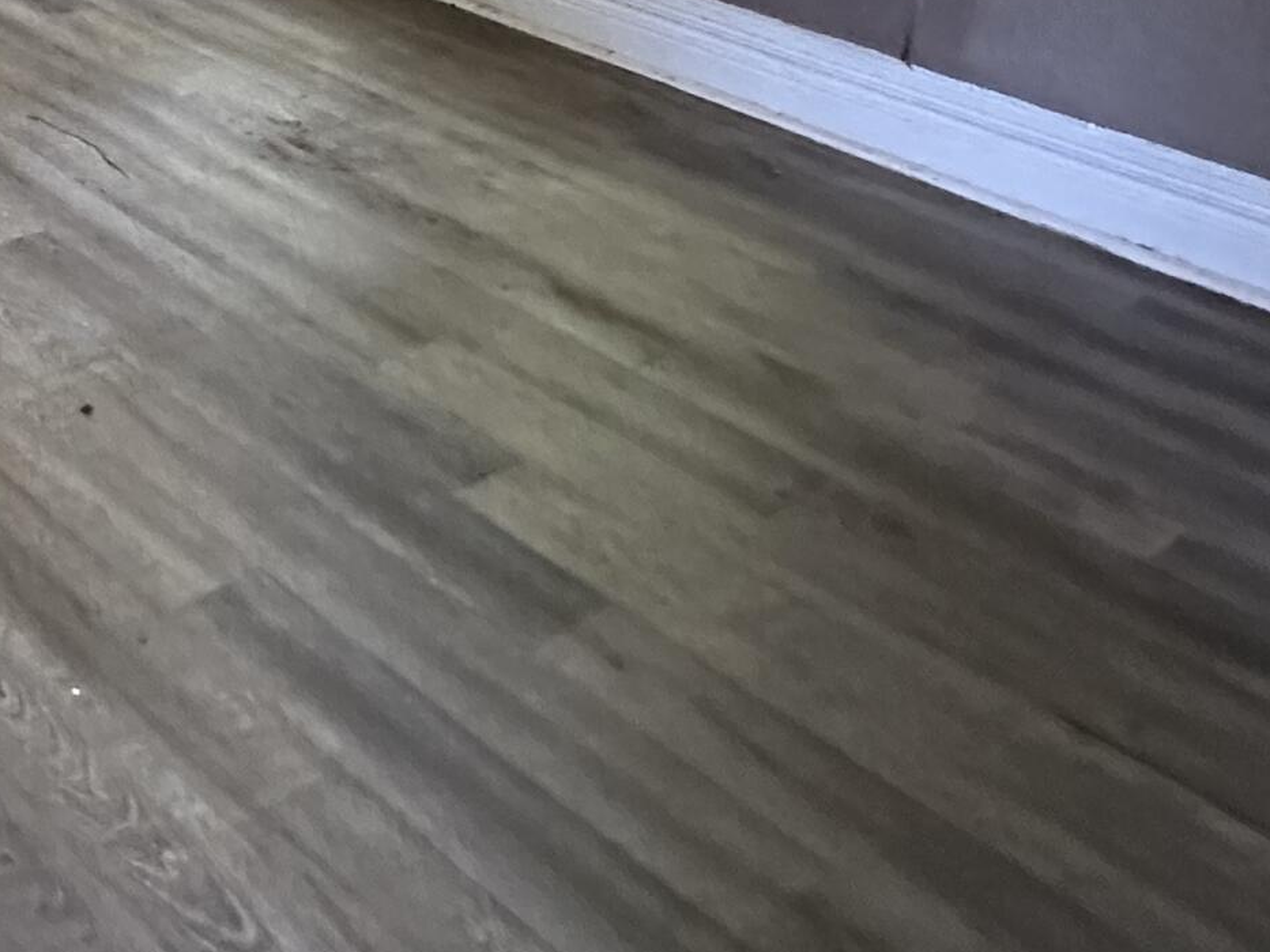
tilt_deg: -7.9
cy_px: -381
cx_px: -389
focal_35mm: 45
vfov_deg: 25.9
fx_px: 1651
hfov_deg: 31.9
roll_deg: -0.7
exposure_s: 1/60
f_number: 2.2
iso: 800
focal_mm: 2.22
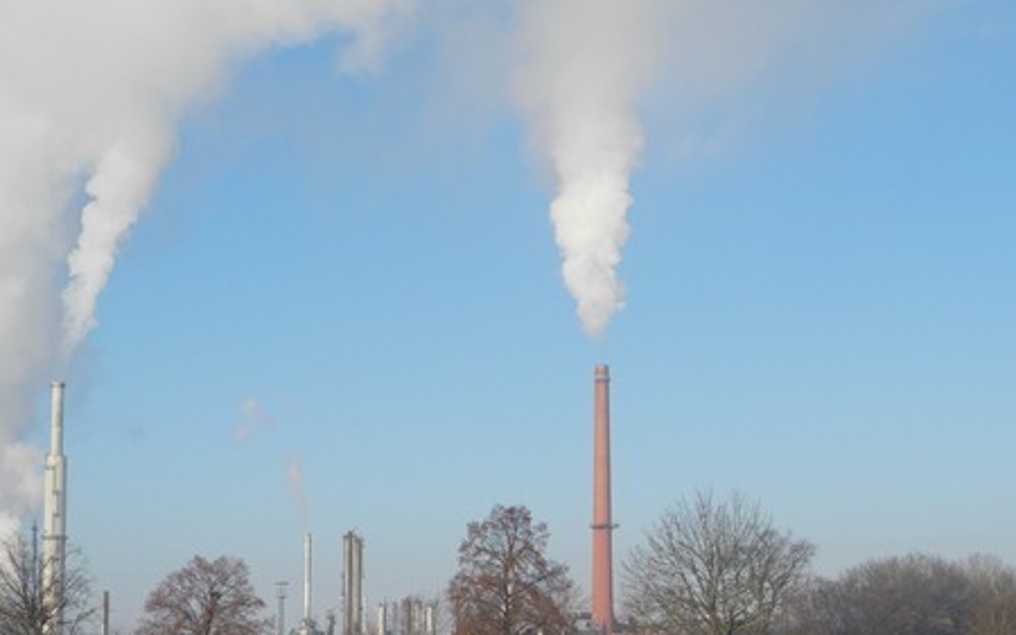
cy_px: 470
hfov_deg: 24.8
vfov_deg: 15.7
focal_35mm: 83
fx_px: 2298
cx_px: 680
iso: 100
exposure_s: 1/1076
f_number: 4.5
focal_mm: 11.8
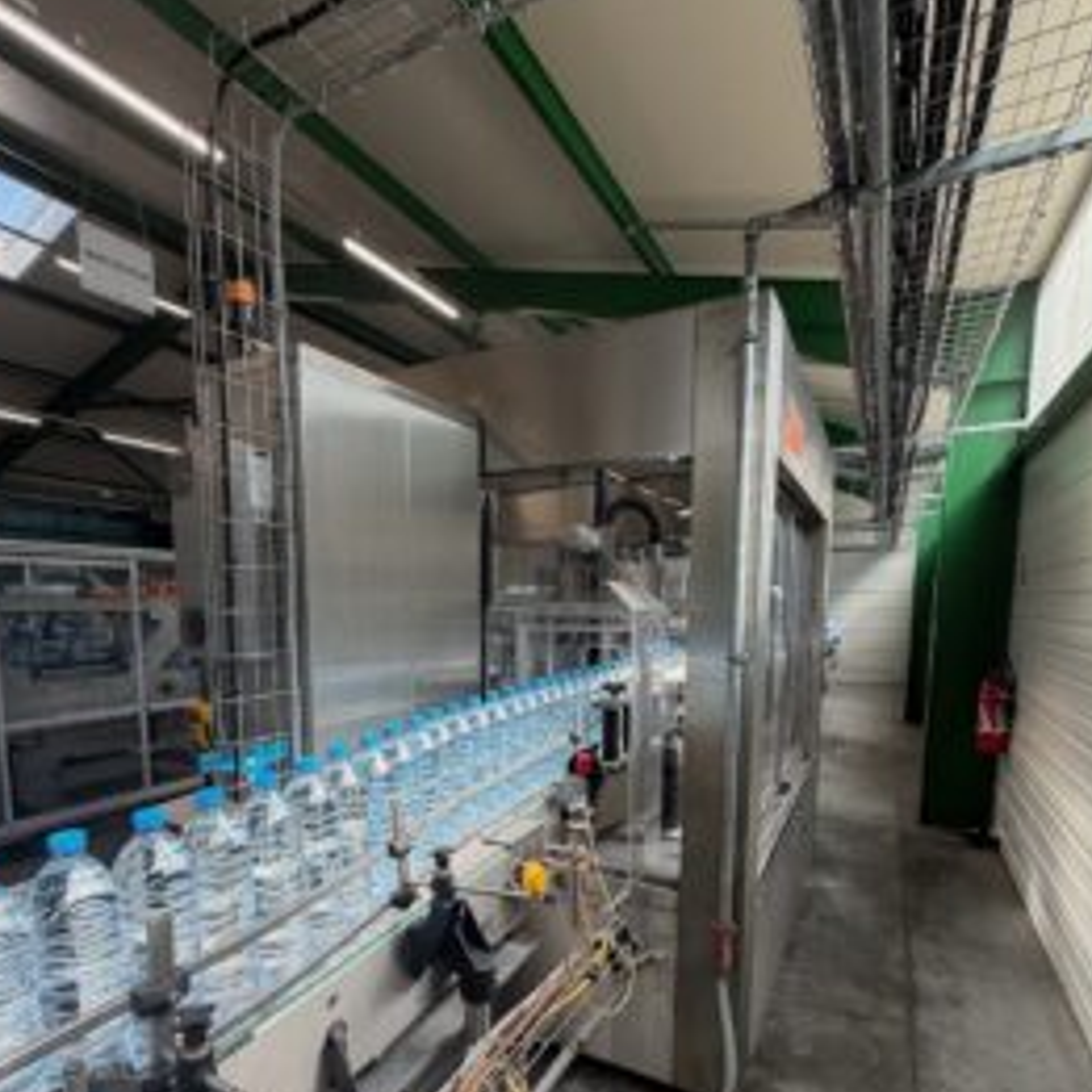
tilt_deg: -6.7
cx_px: 502
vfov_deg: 76.2
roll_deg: +0.3
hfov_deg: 77.5
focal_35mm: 19
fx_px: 678
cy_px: 686
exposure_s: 1/121
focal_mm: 2.22
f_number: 2.2
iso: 64
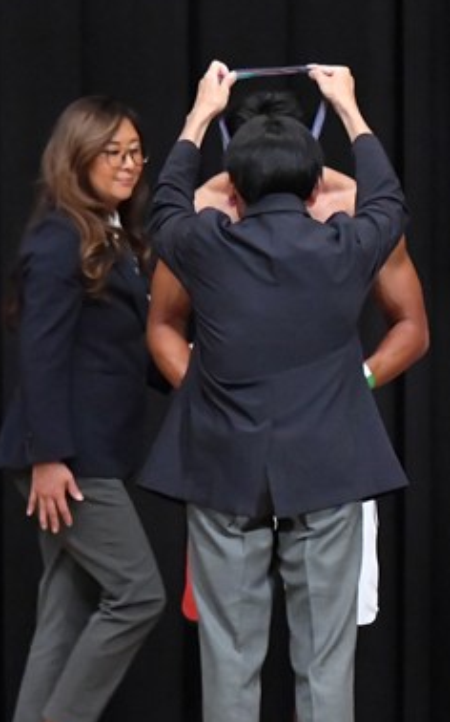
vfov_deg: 4.5
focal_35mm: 470
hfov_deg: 2.8
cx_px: 607
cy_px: 435
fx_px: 9230
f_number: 5.6
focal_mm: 150
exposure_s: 1/400
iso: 8000
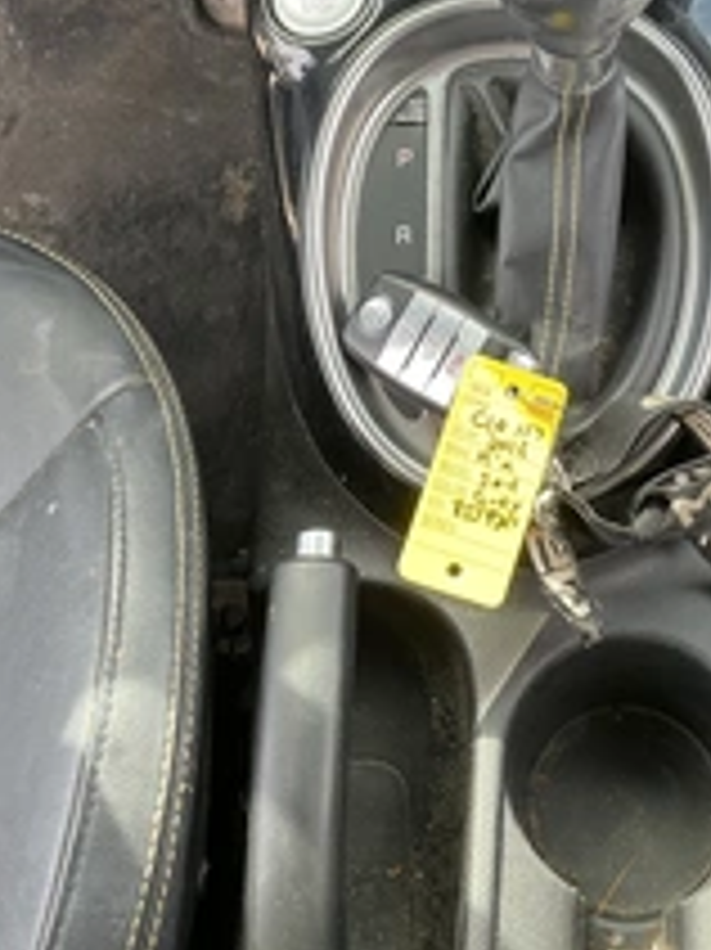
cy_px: 333
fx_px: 1508
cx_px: 500
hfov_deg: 26.3
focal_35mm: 55
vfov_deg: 34.7
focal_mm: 3
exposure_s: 1/122
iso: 50
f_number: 1.8
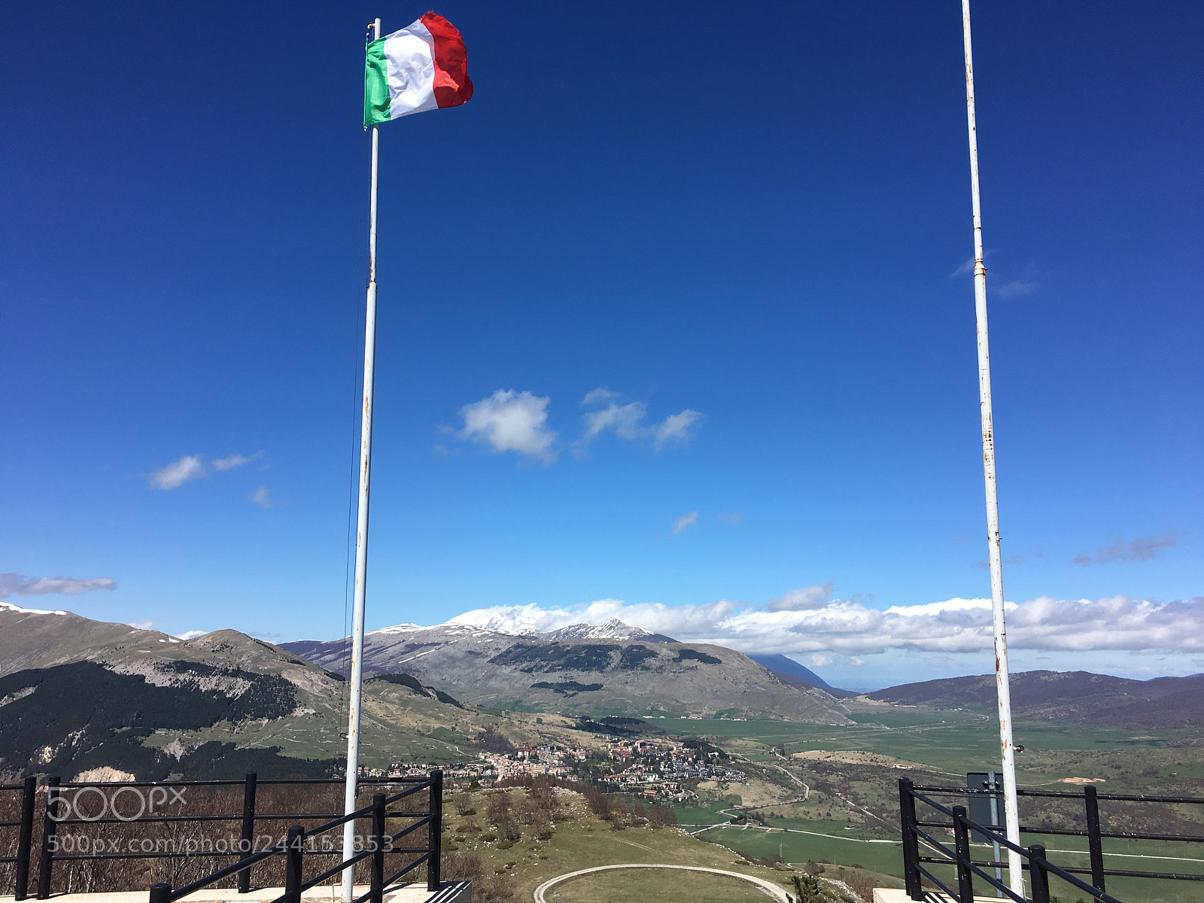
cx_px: 602
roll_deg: +0.3
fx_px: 1009
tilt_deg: +10.7
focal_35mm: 29
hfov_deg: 61.7
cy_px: 452
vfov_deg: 48.2
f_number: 2.2
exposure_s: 1/2404
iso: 25
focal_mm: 4.15
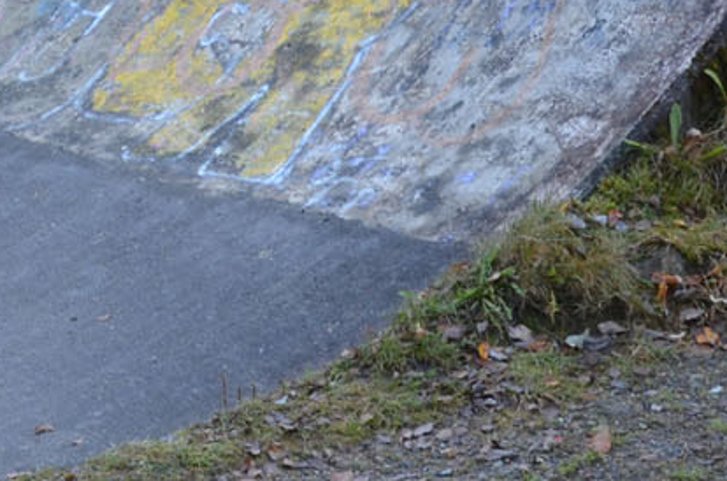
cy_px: -61
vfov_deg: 9.9
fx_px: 2736
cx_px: -39
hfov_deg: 14.8
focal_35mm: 136
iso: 400
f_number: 5.6
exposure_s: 1/100
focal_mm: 25
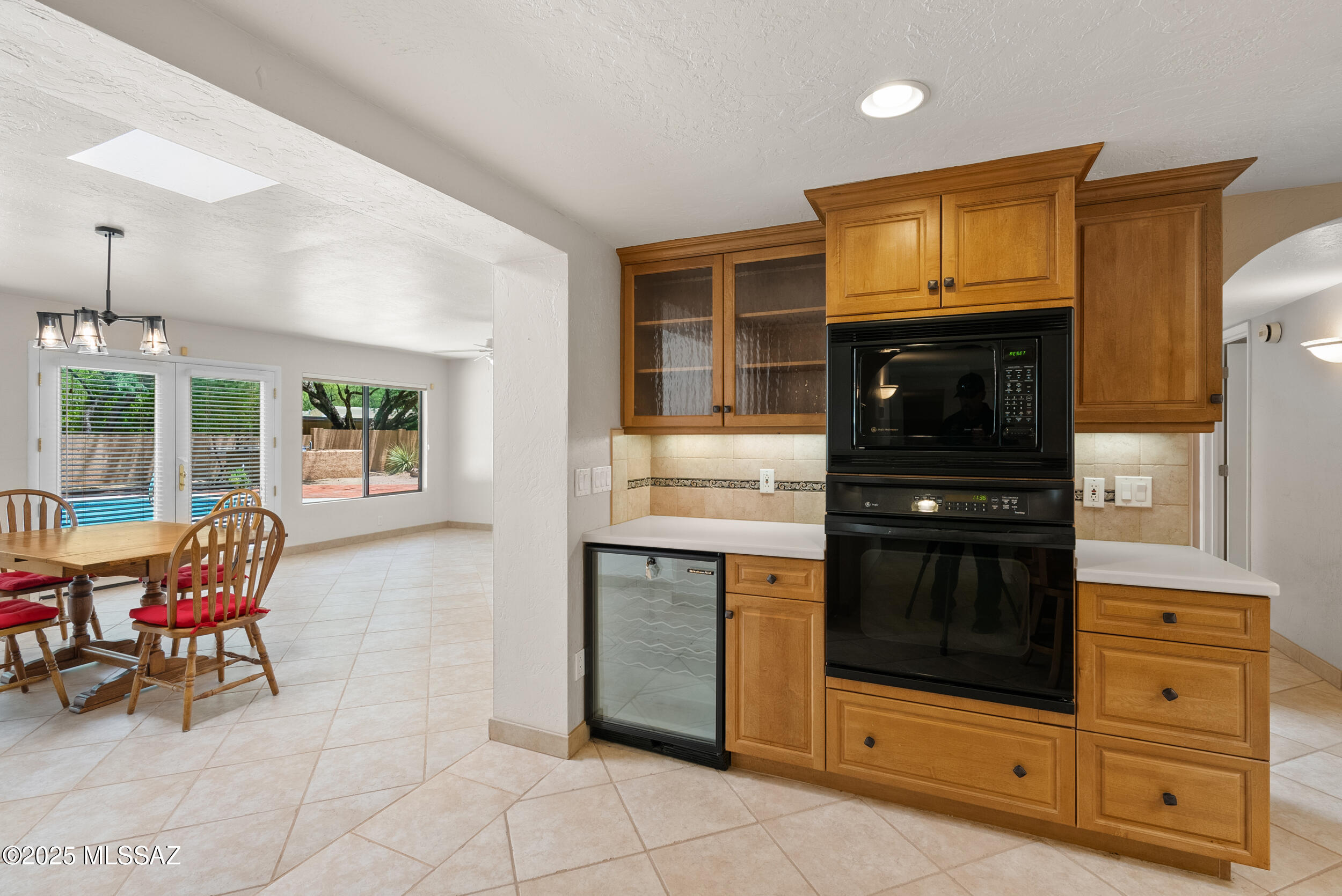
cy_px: 448
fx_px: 597
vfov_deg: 73.8
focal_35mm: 16
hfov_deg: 96.7
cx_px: 671
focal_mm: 16
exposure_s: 1/2
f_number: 8
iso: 400
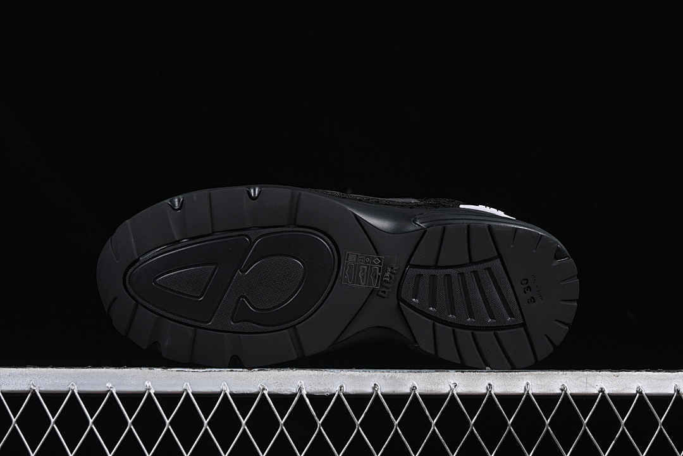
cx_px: 342
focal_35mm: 75
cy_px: 228
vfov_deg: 18.2
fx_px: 1423
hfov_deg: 27.0
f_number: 6.3
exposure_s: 1/50
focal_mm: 50
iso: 160
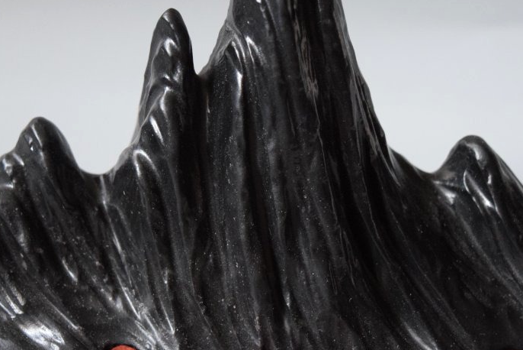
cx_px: 231
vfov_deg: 13.1
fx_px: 1526
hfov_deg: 19.4
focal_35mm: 105
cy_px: 155
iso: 2800
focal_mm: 40
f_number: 4.8
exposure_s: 1/60
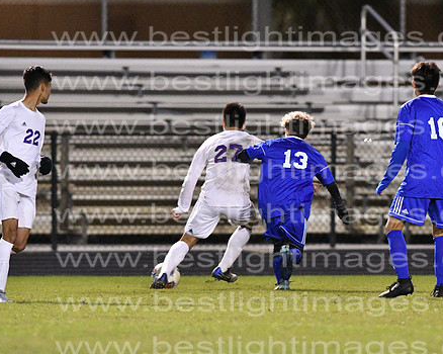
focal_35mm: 560
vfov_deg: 2.8
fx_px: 7339
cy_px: 194
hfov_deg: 3.5
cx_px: 285
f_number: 3.5
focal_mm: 300
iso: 10000
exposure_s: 1/640
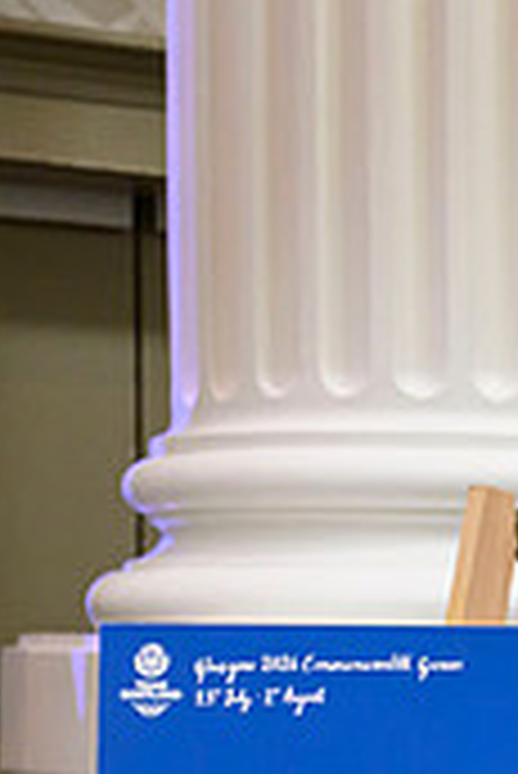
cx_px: 1195
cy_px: 796
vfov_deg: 14.7
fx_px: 2951
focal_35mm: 137
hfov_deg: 9.1
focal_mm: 31
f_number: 4.5
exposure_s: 1/200
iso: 4000
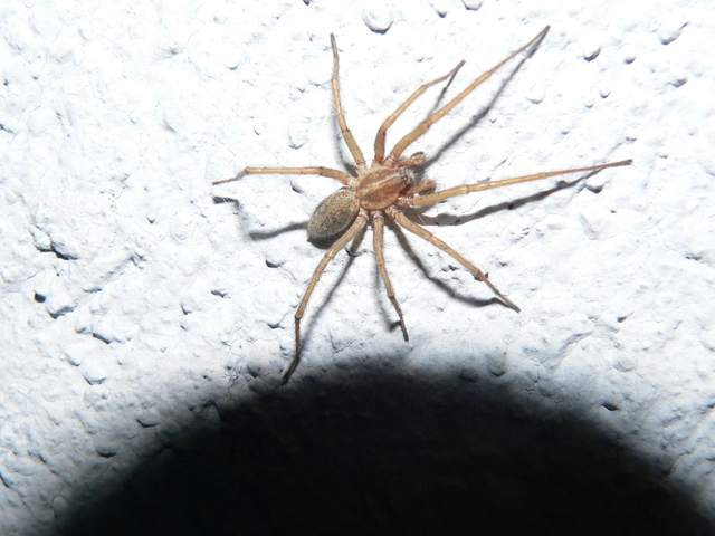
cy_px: 268
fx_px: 1095
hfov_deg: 36.2
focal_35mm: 53
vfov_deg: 27.5
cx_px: 358
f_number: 4
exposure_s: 1/60
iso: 100
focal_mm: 8.9
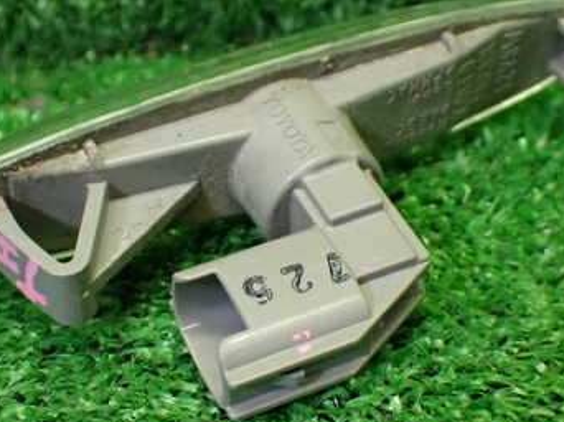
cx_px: 247
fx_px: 1172
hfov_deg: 27.0
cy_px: 237
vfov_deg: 20.4
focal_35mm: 72
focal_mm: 7.31
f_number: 2.8
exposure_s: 1/100
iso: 800
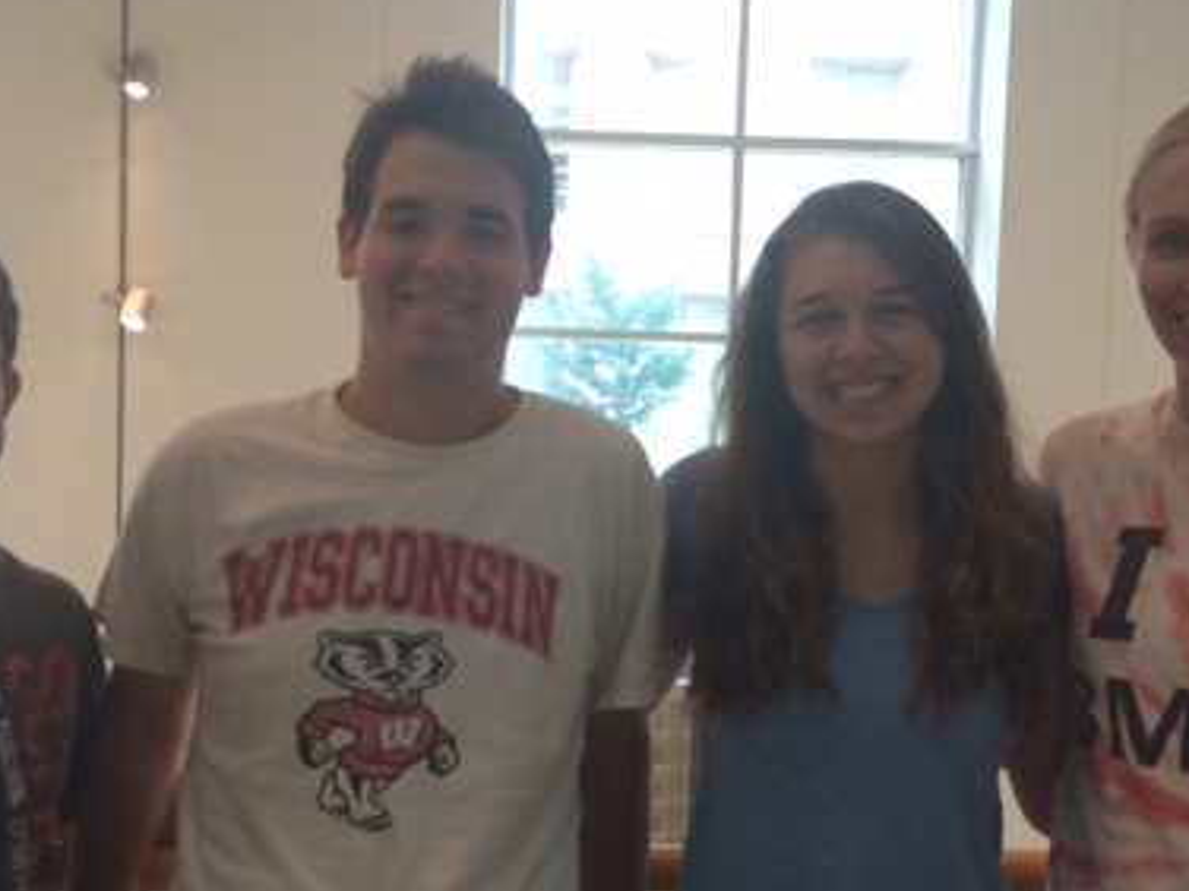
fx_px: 1752
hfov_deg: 37.5
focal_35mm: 51
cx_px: 594
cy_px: 537
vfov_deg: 28.5
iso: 80
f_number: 2.2
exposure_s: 1/30
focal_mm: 4.12
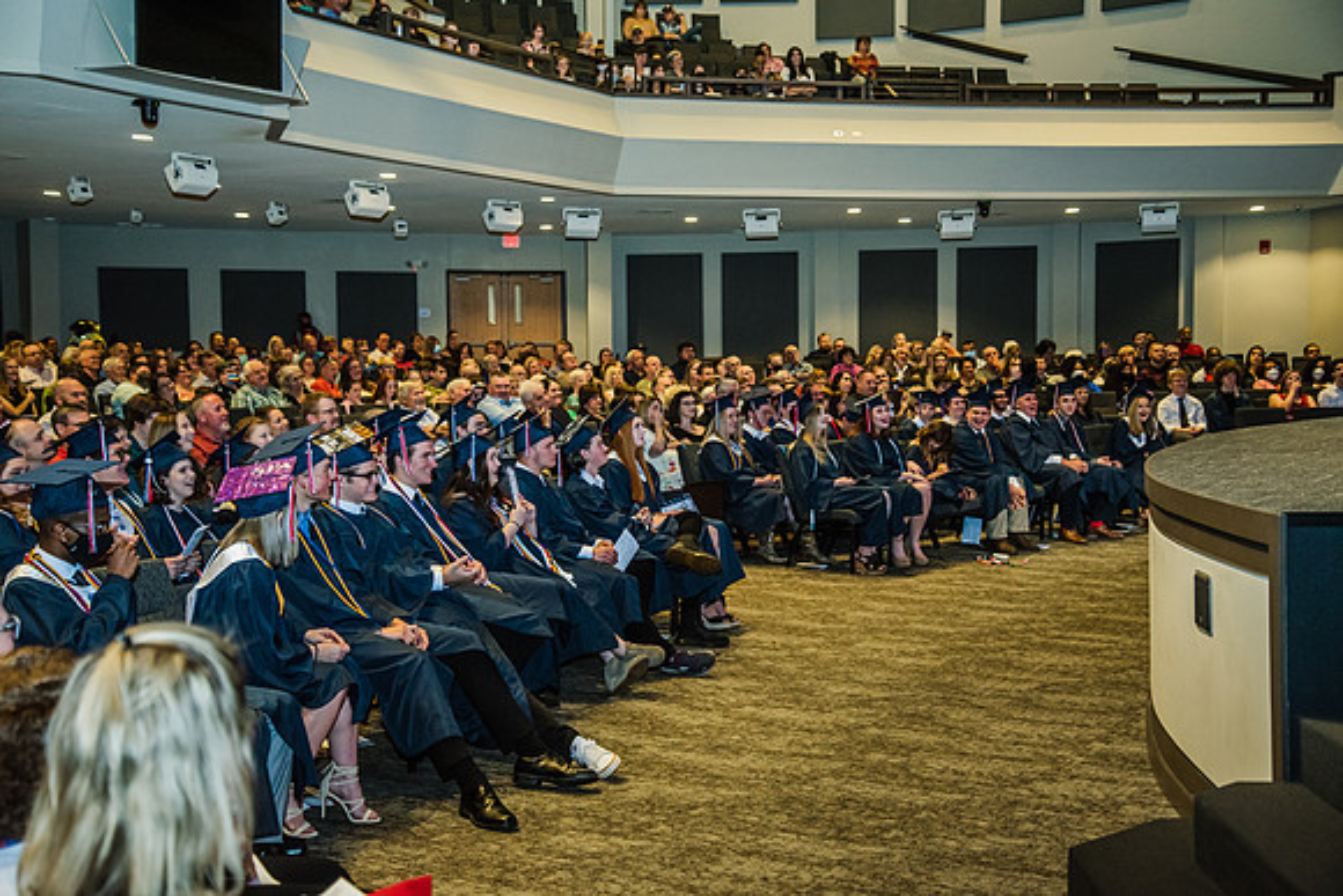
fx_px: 1791
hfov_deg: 41.1
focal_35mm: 48
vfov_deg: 28.1
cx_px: 672
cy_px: 448
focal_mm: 48
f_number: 4.5
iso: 800
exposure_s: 1/200
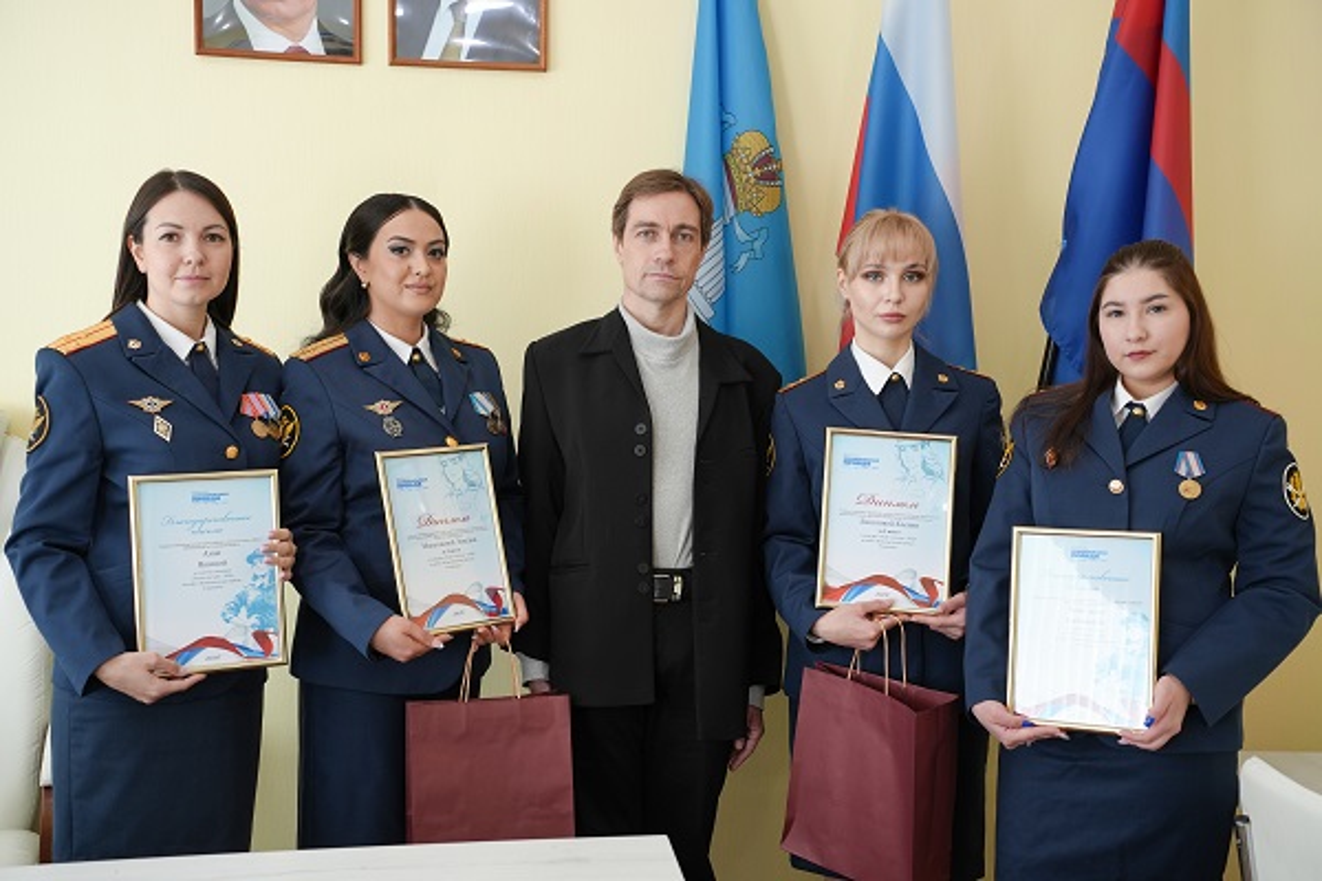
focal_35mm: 44
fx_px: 1616
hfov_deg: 44.5
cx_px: 661
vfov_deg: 30.5
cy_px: 440
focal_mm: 44
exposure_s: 1/160
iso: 500
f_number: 4
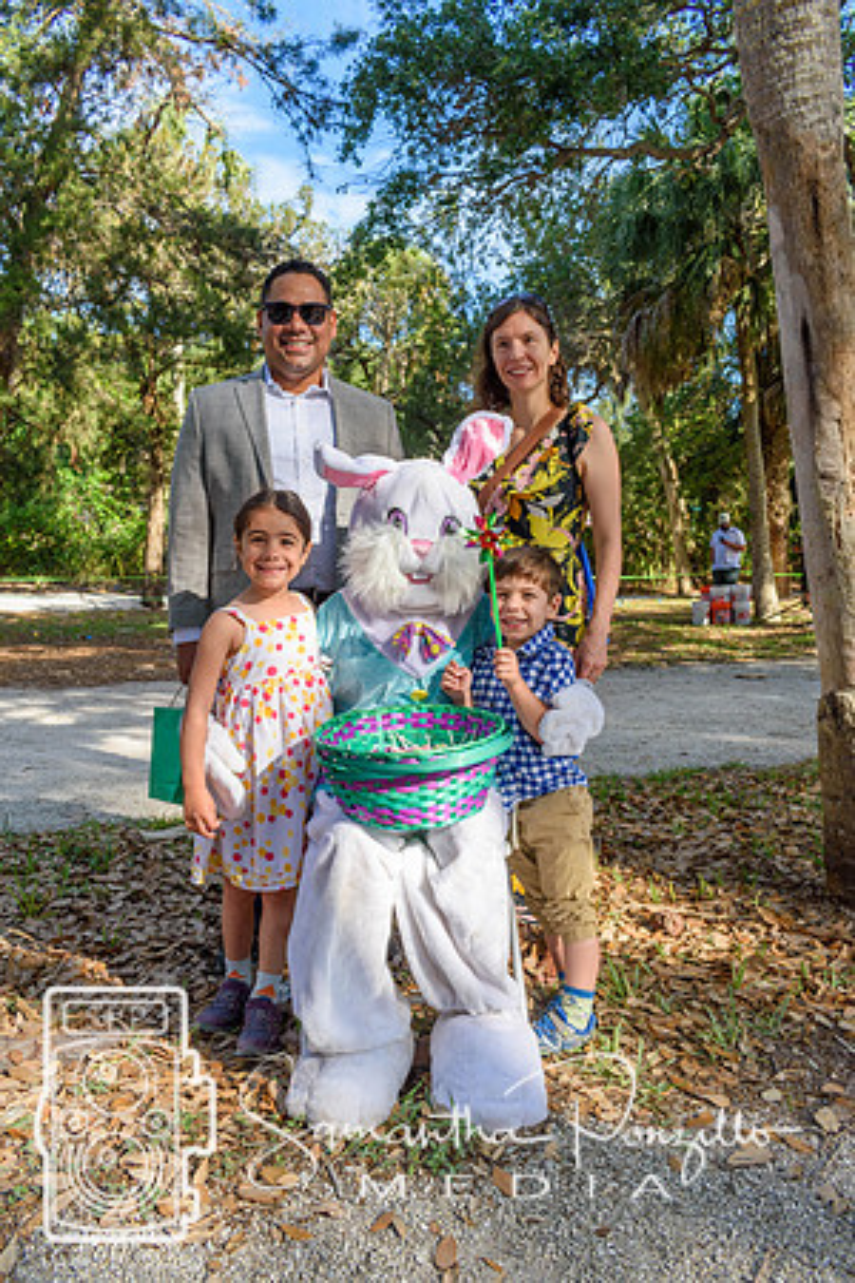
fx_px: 962
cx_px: 428
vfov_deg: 67.4
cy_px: 642
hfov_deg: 47.9
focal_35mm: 27
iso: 200
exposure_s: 1/250
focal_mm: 18
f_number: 8
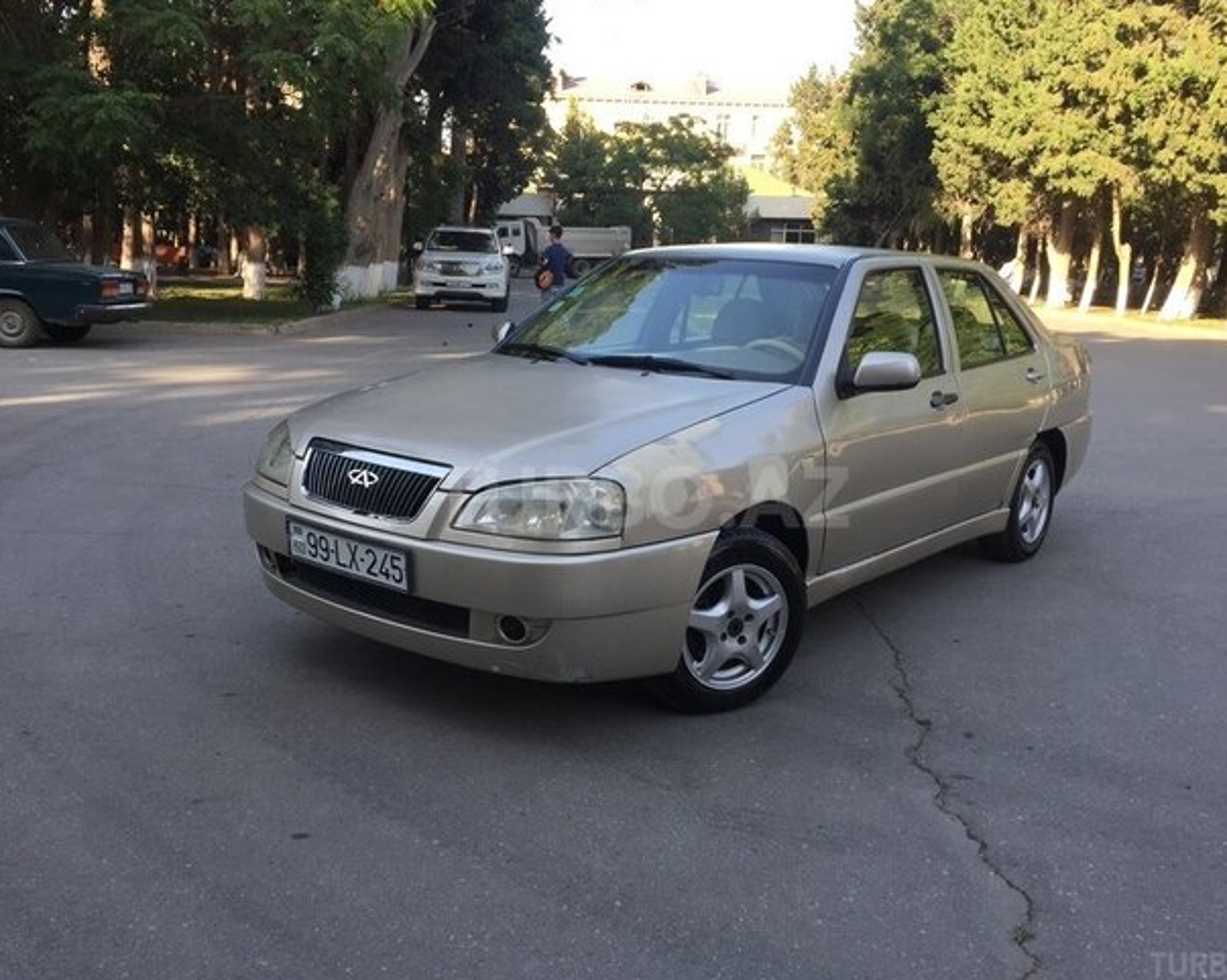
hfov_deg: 57.2
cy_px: 497
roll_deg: -2.0
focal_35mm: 31
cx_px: 641
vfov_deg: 47.1
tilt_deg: -12.6
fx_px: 1125
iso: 32
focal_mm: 4.15
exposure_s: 1/293
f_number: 2.2
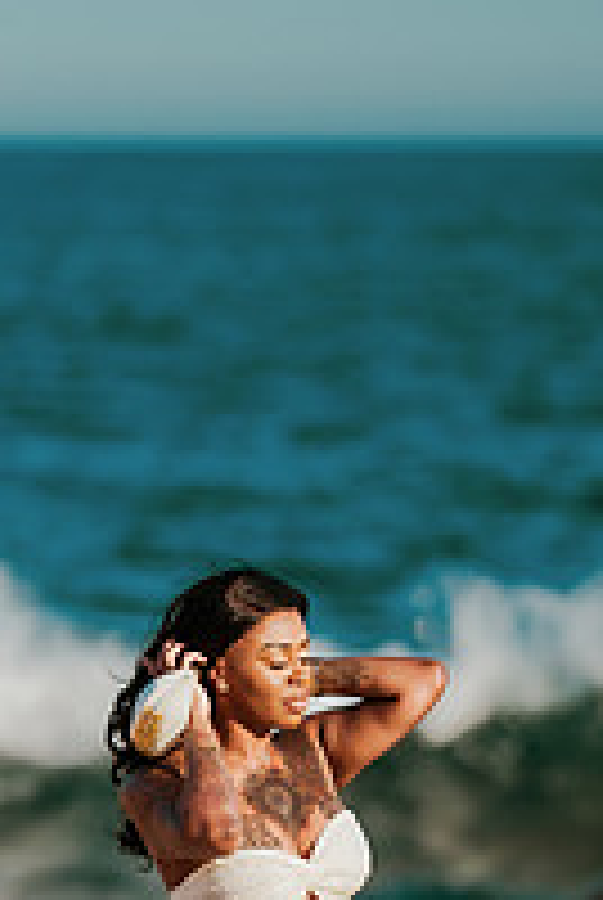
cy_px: 886
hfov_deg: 4.6
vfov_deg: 6.8
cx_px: 243
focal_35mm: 303
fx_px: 7586
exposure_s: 1/8000
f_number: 1.8
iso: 100
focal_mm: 135
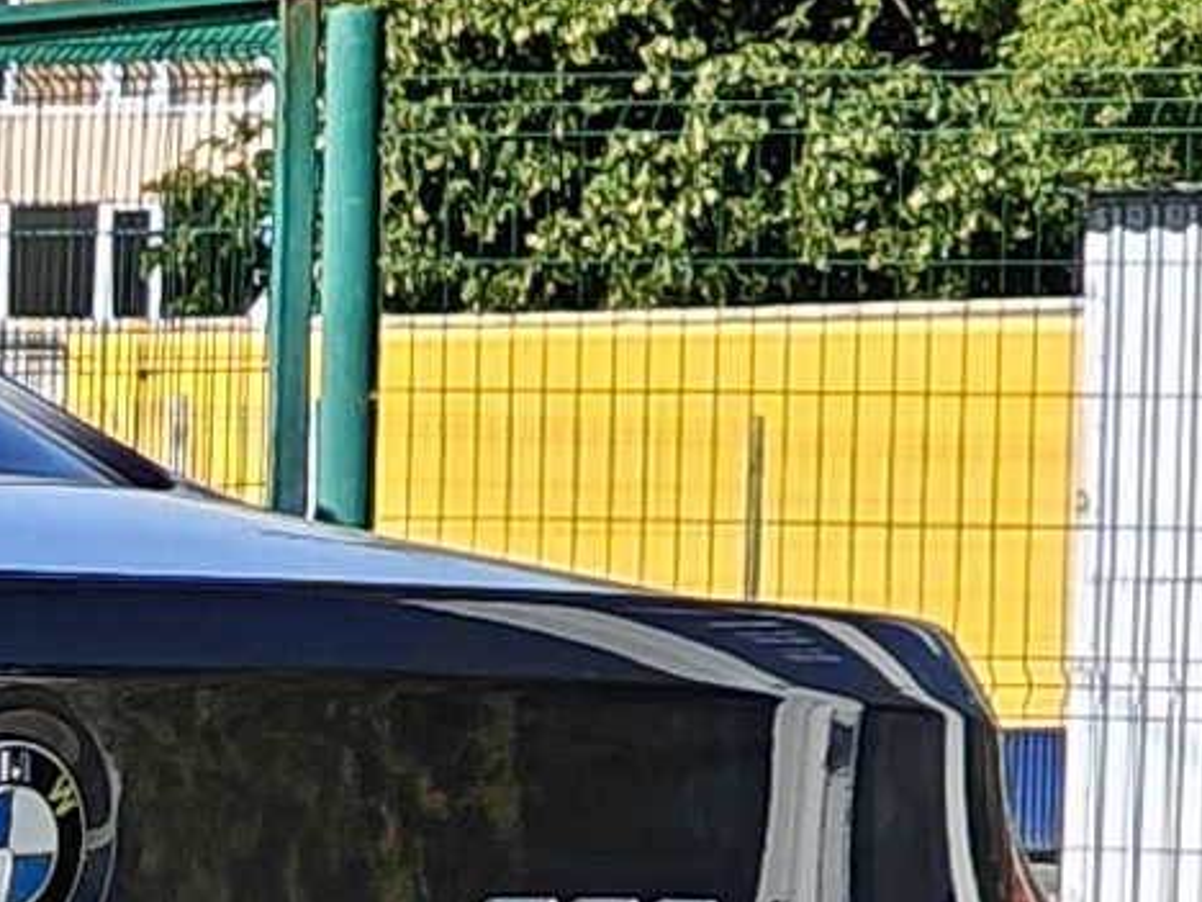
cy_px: 1465
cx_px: -2491
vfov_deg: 4.7
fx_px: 10938
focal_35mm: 315
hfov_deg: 5.8
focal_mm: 7.08
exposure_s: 1/1431
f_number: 2
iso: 50
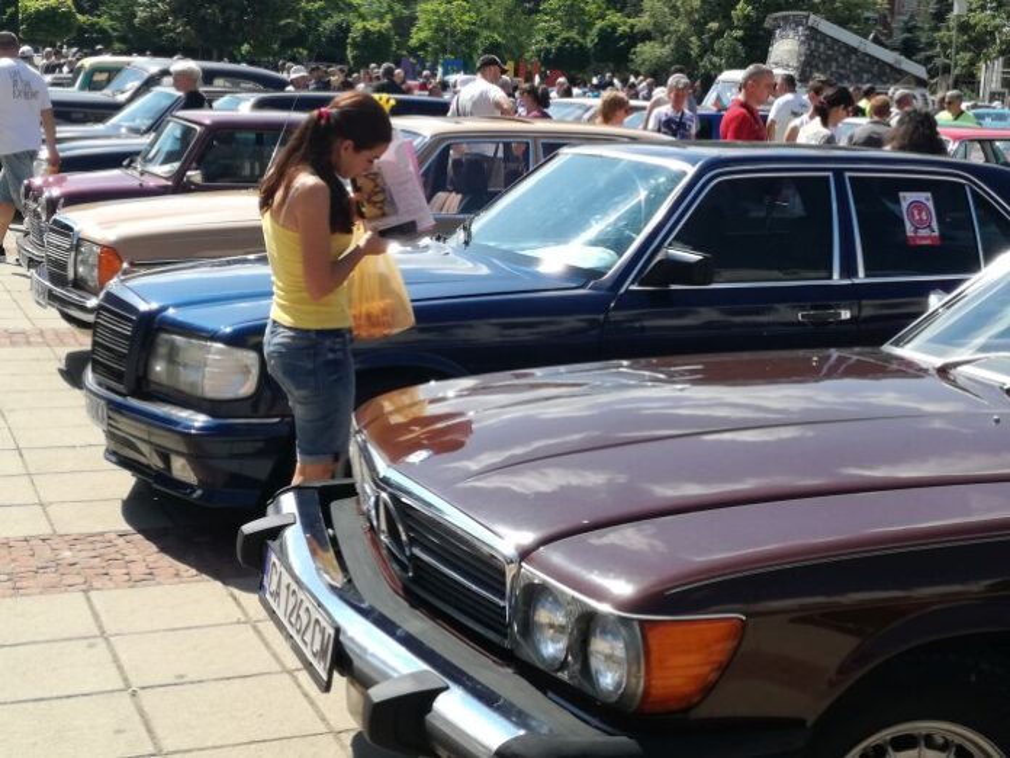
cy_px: 379
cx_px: 505
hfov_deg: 38.9
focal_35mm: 49
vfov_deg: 29.7
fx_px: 1430
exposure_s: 1/962
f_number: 2
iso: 50
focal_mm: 3.79
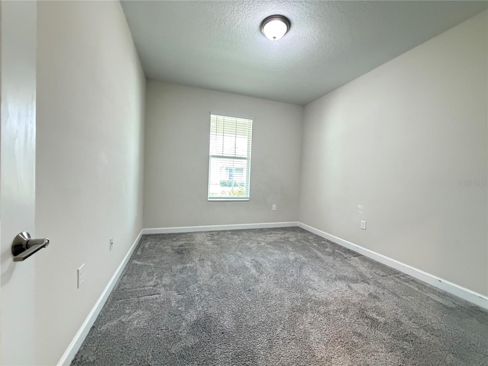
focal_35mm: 14
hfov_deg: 102.1
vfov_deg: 85.7
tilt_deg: -1.8
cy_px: 183
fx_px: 197
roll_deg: -2.8
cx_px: 244
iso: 1000
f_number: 2.2
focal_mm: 2.22
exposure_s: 1/40
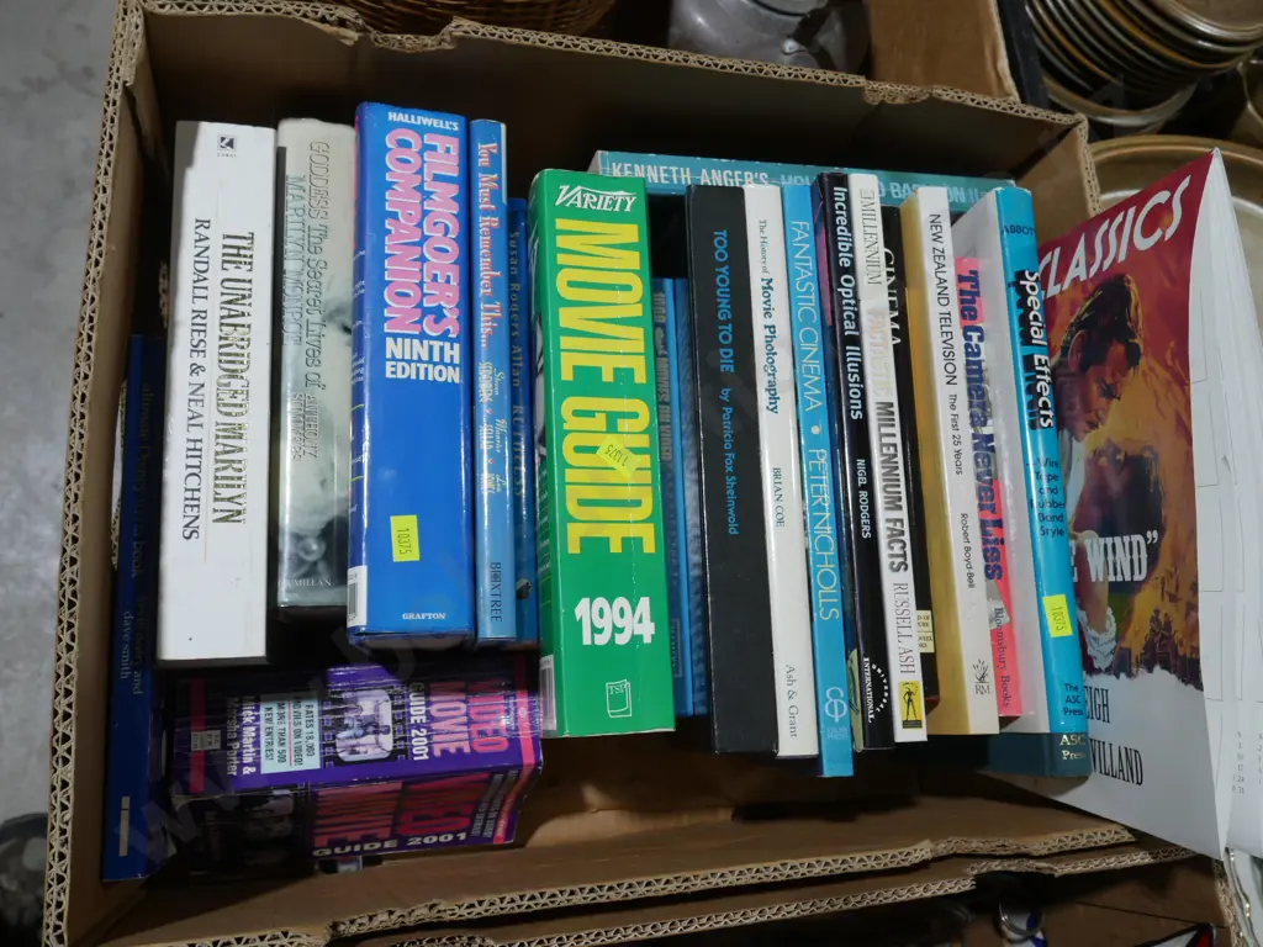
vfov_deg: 49.7
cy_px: 474
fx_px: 1022
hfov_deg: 63.4
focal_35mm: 28
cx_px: 632
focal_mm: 14
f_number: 5.6
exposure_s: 1/60
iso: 250
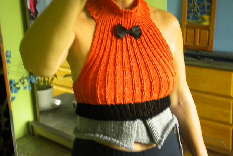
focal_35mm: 55
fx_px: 356
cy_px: 68
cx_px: 117
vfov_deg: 24.6
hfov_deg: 36.2
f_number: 3.9
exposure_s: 1/9.6
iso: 400
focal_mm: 9.3
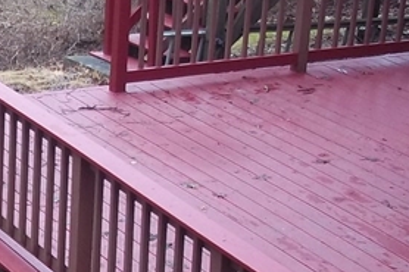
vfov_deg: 9.9
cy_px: 237
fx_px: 1567
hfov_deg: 14.3
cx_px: -127
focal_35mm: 138
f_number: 3.1
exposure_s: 1/160
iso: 80
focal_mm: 6.5
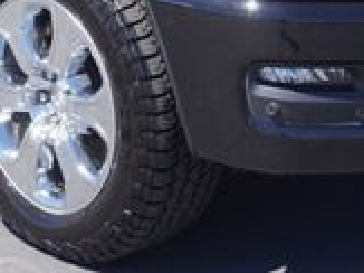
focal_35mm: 125
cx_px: 67
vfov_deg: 11.6
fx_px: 1313
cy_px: -54
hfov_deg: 15.7
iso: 100
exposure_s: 1/160
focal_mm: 22
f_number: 6.3
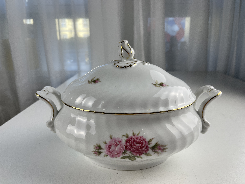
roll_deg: +0.3
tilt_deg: -16.3
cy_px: 92
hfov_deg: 69.4
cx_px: 122
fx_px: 177
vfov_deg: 54.9
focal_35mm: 25
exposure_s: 1/262
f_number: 1.6
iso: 32
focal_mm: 5.1
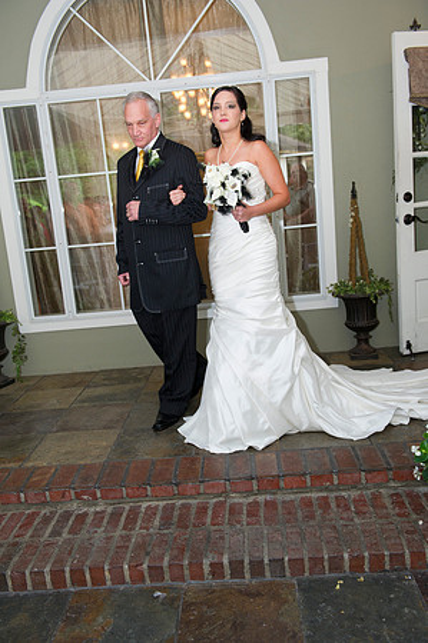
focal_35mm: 32
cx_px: 214
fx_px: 572
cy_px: 322
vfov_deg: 58.8
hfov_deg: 41.0
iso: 800
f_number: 5
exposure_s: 1/80
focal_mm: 32
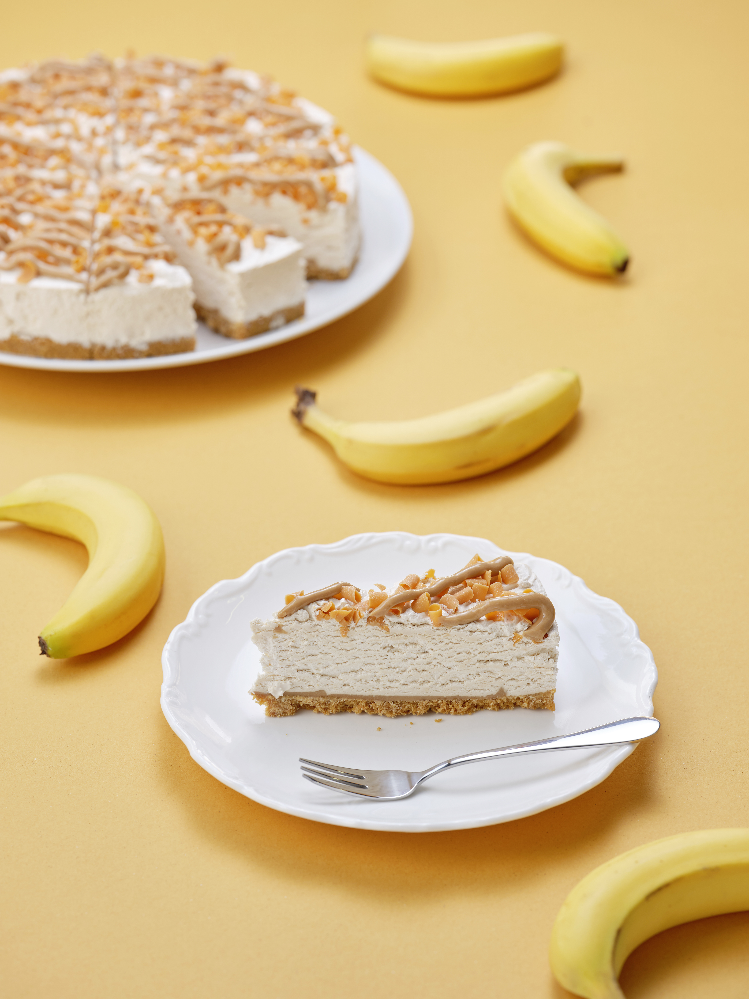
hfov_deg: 15.6
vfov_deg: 20.7
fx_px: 2741
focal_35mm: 95
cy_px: 500
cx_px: 374
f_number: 7.1
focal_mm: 120
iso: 100
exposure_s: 1/30
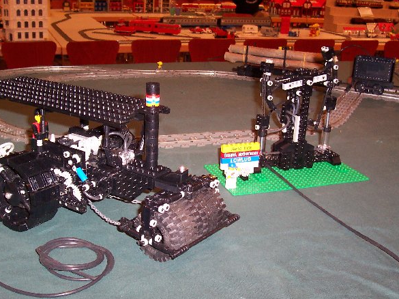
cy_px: 159
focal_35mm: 45
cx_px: 173
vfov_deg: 32.1
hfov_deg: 42.0
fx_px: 518
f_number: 2.8
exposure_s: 1/60
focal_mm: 5.6
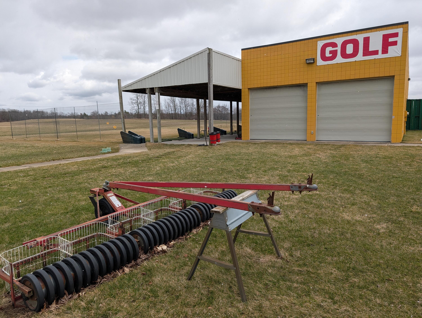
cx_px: 211
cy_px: 159
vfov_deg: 56.9
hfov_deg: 71.5
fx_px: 293
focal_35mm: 24
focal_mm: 6.9
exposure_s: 1/951
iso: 19
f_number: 1.68
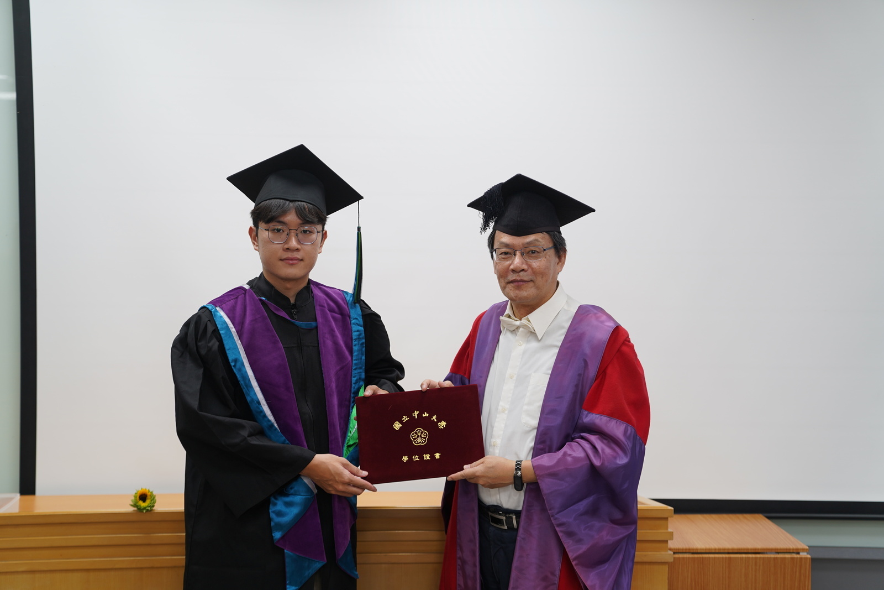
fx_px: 1252
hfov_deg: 38.9
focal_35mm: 51
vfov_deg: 26.5
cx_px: 442
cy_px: 295
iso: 160
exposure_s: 1/60
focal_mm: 51
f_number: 2.8
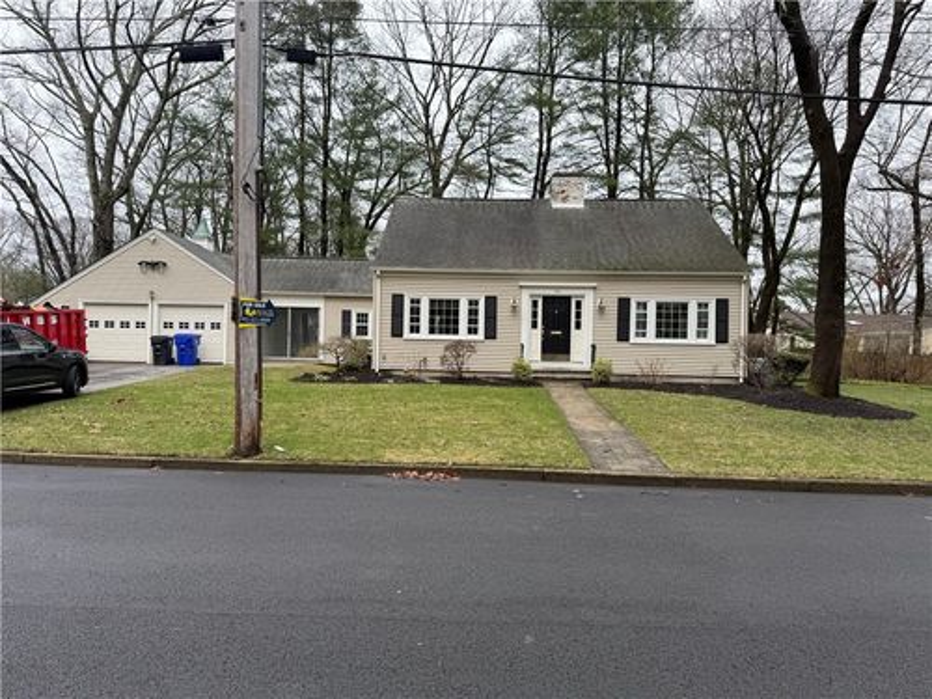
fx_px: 646
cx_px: 466
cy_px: 350
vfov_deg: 56.8
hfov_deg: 71.6
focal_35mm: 24
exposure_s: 1/1174
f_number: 1.78
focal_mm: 6.76
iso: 80
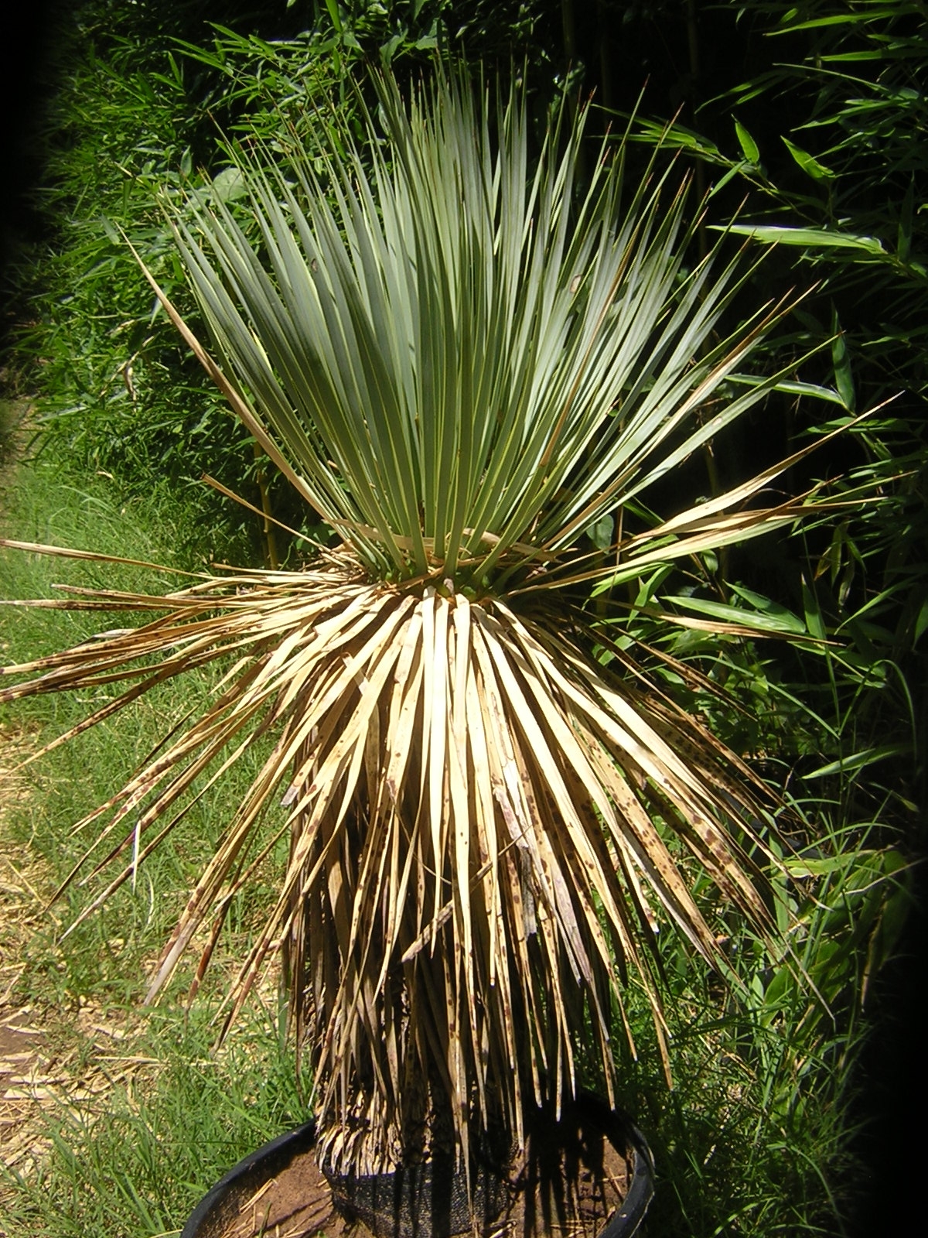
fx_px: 1287
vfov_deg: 51.4
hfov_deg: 39.7
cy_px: 619
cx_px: 464
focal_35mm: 36
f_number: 5.2
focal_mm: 4.7
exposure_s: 1/312
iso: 100
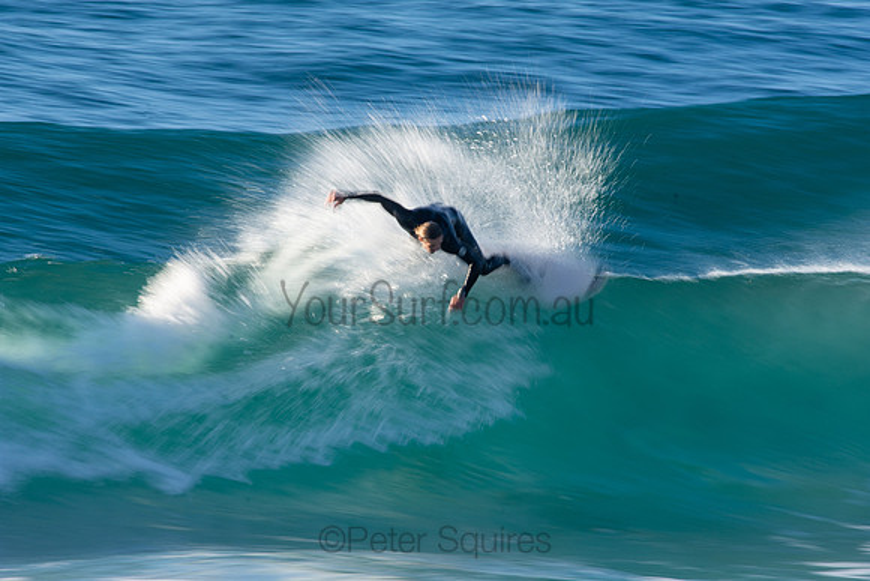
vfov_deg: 1.8
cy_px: 290
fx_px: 18128
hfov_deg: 2.7
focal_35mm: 750
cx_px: 435
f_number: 18
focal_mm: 500
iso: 100
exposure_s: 1/25
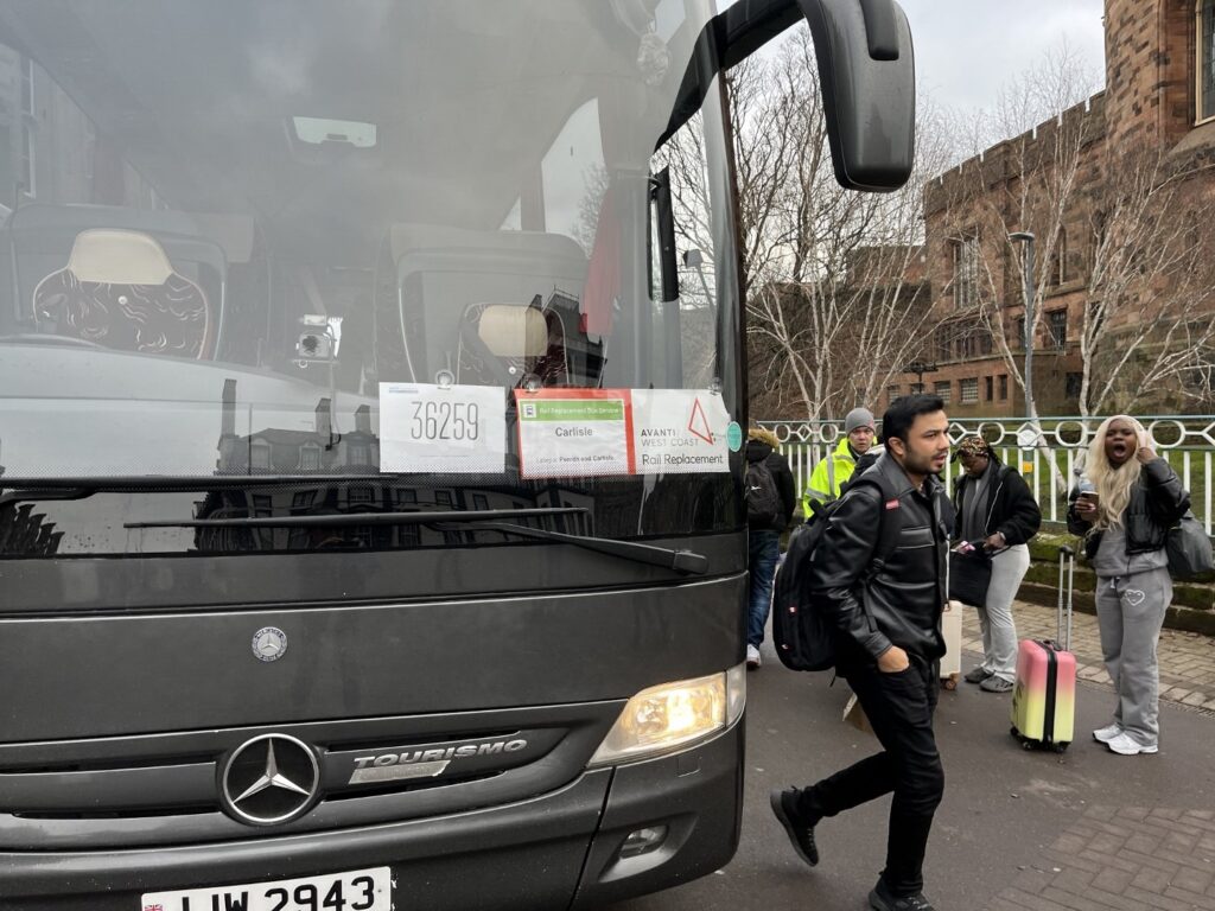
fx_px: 913
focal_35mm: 26
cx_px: 608
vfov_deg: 53.1
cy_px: 456
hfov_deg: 67.3
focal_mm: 5.1
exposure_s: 1/122
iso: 40
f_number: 1.6
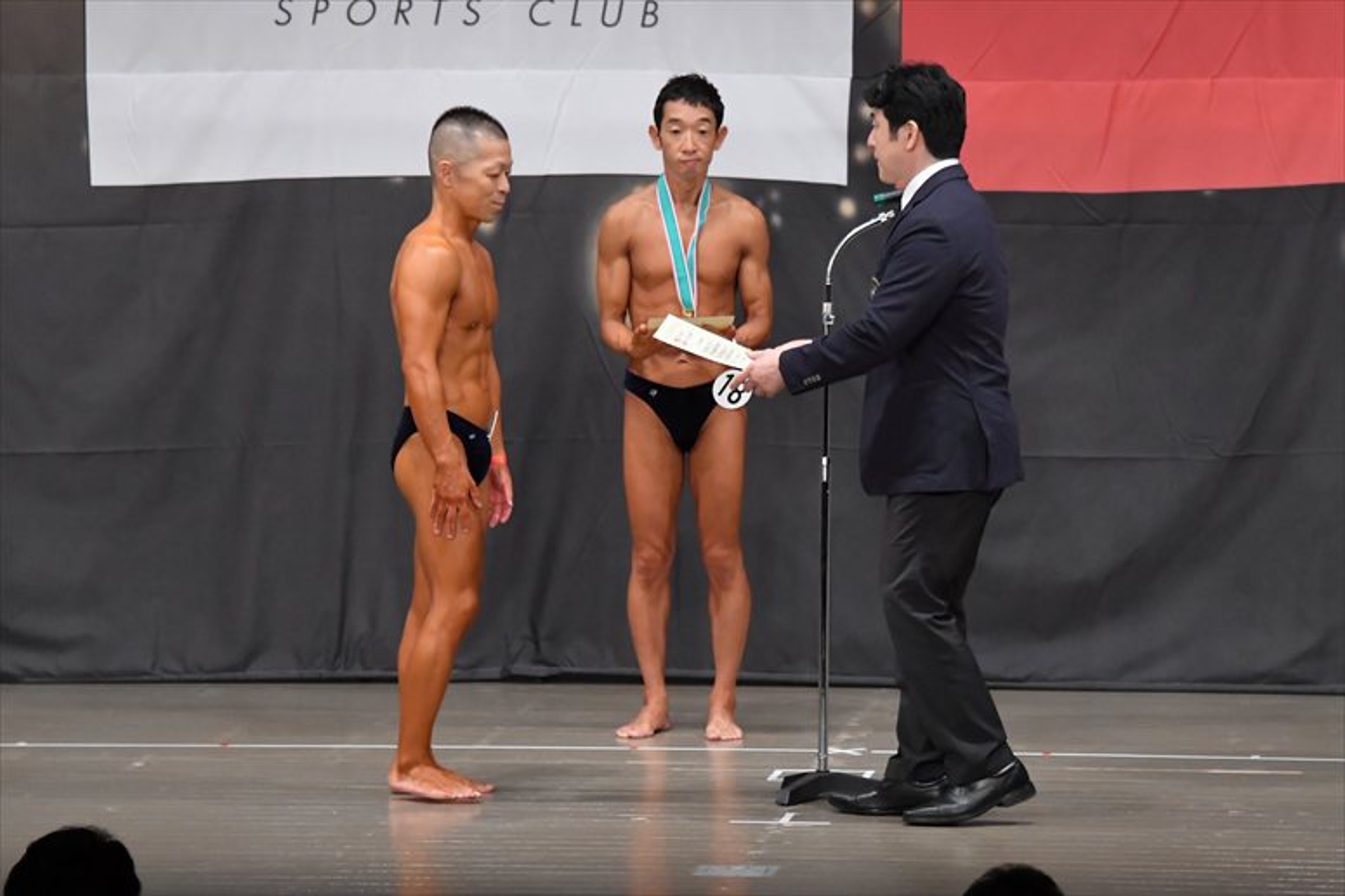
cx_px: 672
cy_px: 448
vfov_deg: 6.8
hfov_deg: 10.2
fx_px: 7543
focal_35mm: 202
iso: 5000
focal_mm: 135
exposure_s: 1/400
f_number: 5.6
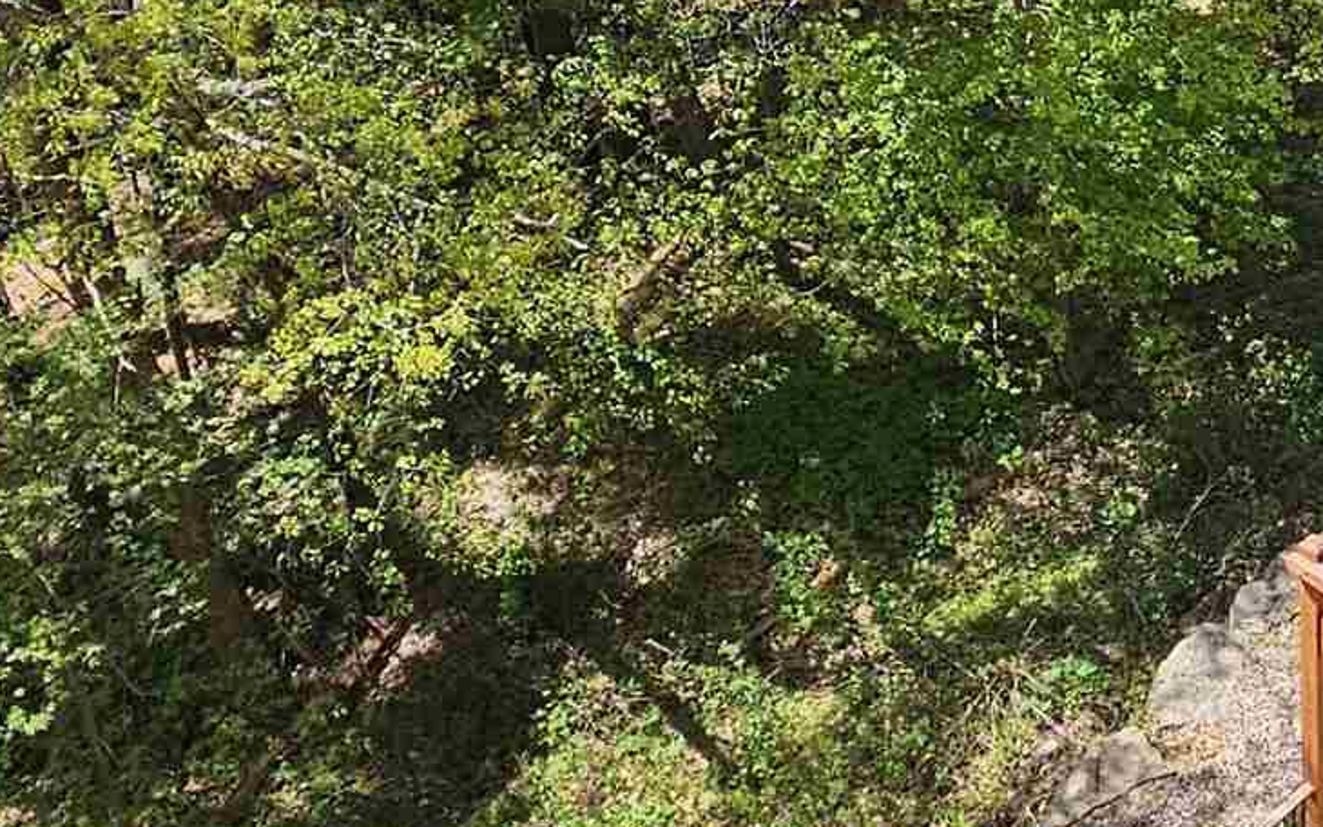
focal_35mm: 58
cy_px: -194
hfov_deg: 32.4
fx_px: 2091
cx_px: 1312
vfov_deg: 20.7
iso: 50
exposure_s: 1/1148
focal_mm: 2.2
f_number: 2.2
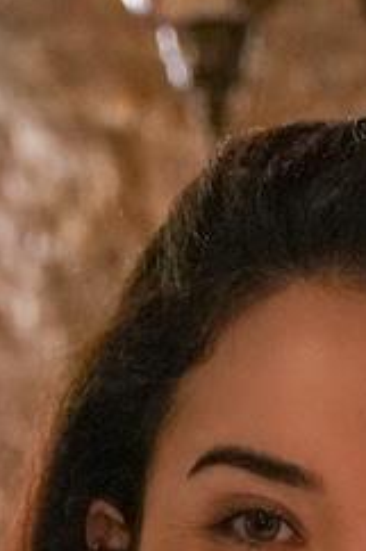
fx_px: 4734
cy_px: 2017
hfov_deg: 4.4
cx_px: 286
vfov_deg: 5.9
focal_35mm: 310
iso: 6400
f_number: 2.8
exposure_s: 1/200
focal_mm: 39
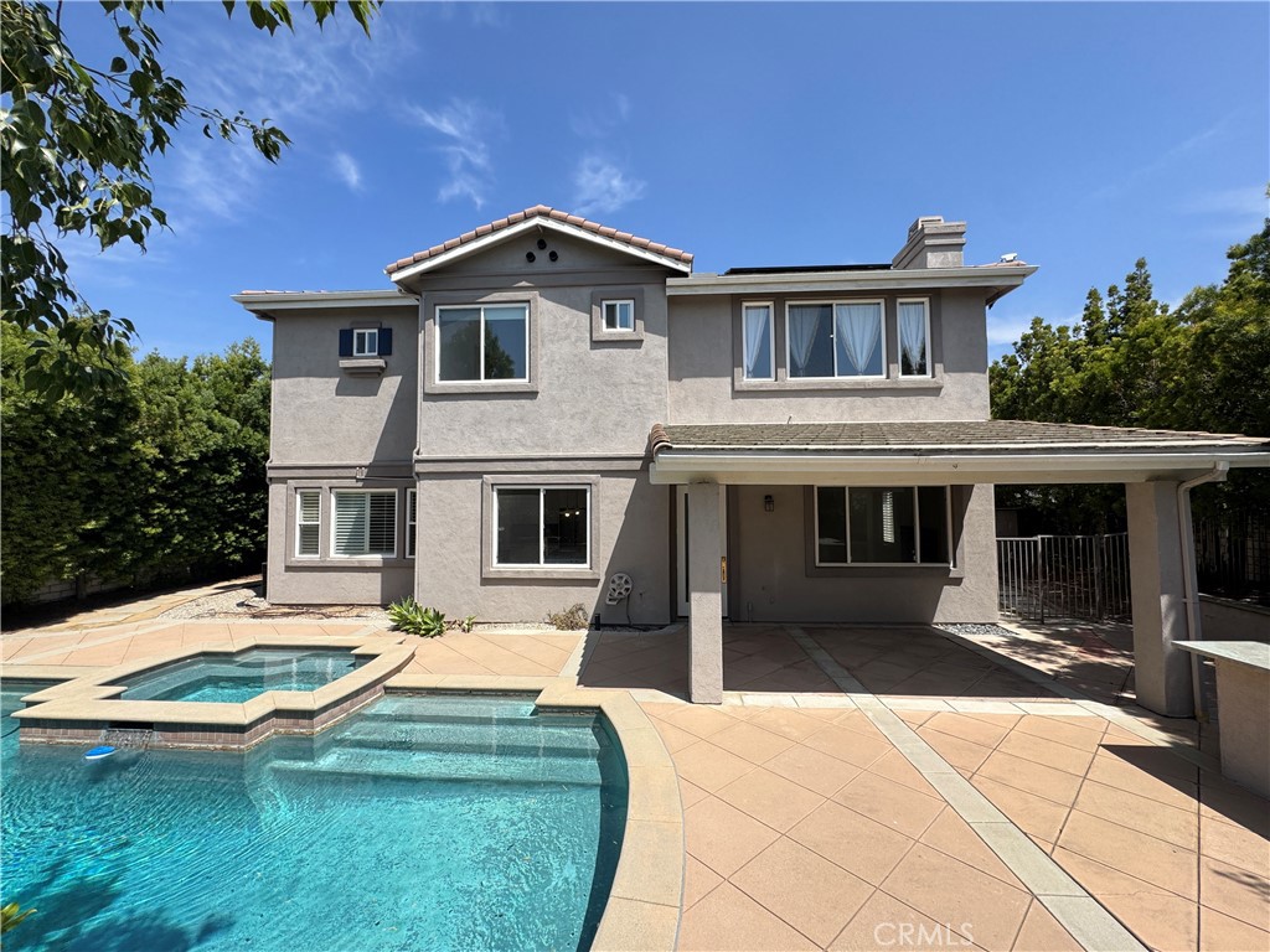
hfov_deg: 102.1
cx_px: 635
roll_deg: -1.9
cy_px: 476
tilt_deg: +3.3
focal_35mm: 14
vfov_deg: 85.7
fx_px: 514
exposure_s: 1/1323
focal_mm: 2.22
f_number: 2.2
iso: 50
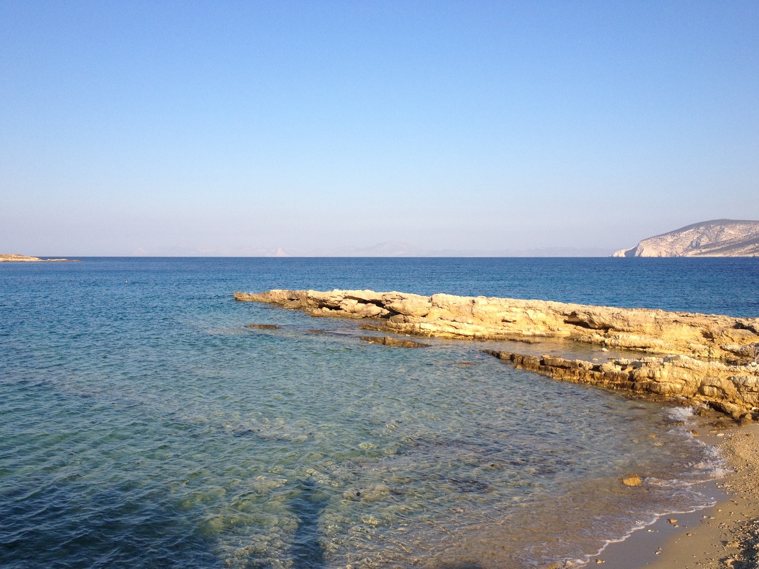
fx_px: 789
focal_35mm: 36
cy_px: 286
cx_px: 385
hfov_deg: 51.4
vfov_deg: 39.7
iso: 50
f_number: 2.4
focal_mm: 4.28
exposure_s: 1/1346
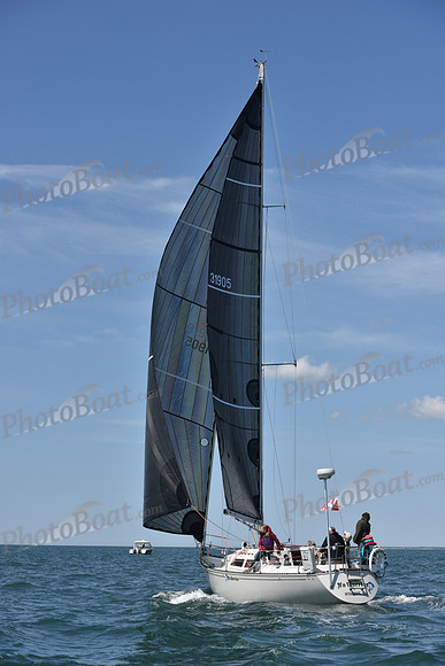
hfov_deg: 19.5
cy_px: 333
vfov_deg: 28.8
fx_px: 1297
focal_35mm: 70
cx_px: 222
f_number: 6.3
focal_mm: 70
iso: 320
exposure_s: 1/800
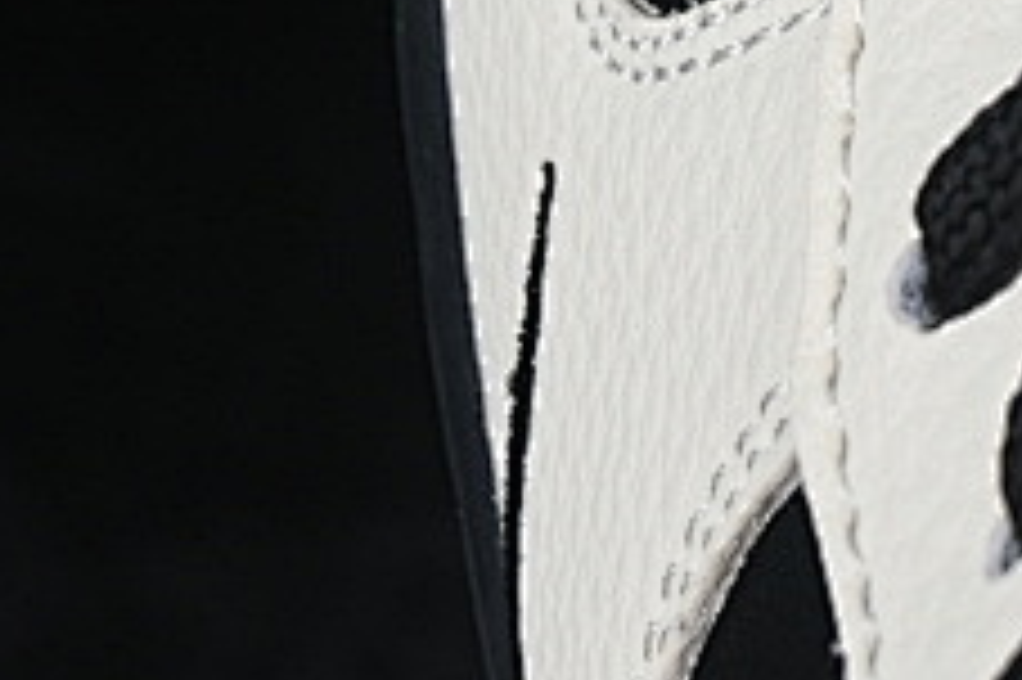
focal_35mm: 357
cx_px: 1526
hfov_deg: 5.7
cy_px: -757
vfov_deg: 3.8
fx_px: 10127
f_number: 6.3
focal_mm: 50
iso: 160
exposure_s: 1/60
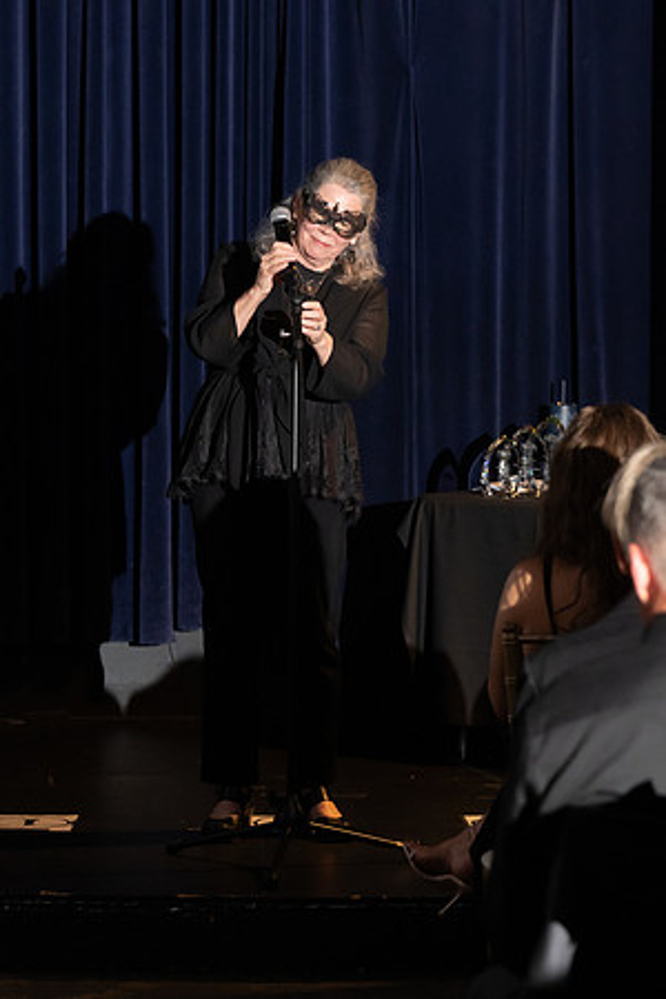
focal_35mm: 150
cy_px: 500
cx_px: 333
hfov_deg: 9.1
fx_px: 4162
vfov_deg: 13.7
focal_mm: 100
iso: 2500
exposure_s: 1/200
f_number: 4.5
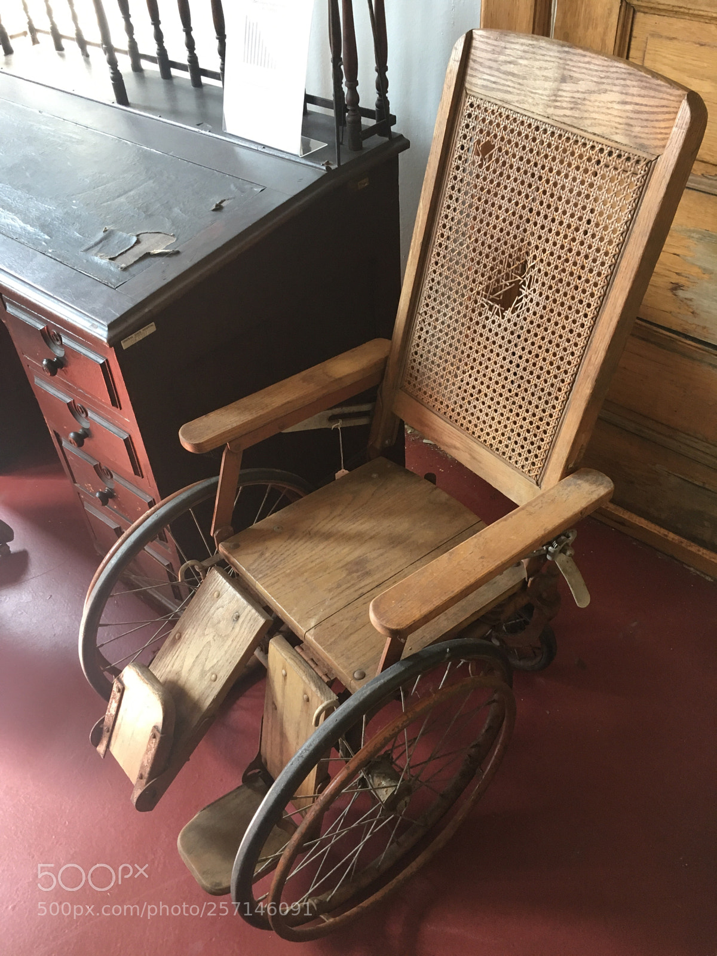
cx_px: 358
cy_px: 478
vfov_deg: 61.7
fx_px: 801
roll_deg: +5.2
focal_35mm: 29
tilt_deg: -40.8
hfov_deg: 48.2
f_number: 2.2
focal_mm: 4.15
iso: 100
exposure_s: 1/30
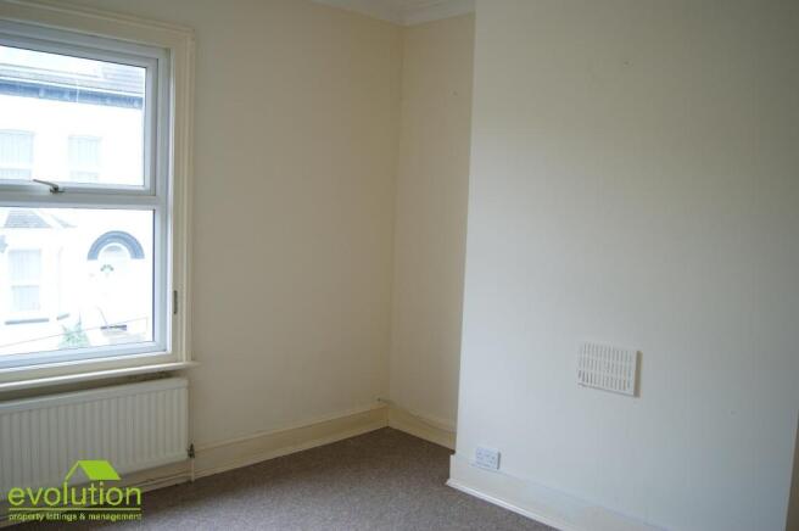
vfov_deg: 43.5
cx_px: 400
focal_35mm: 30
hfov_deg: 62.0
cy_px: 266
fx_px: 665
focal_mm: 20
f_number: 3.5
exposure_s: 1/10
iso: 100
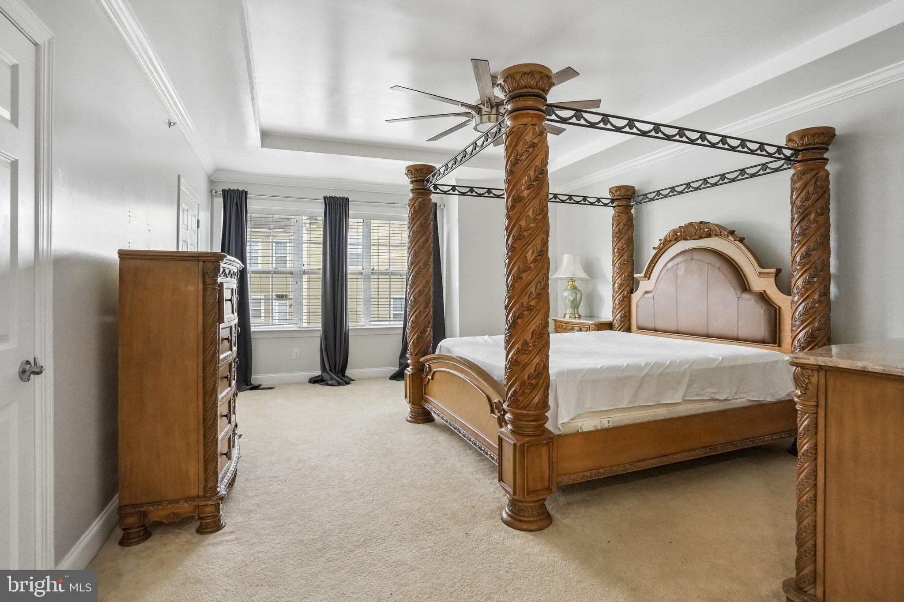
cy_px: 301
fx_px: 427
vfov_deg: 70.4
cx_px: 452
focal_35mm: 17
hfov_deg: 93.3
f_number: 5
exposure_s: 1/250
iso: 3200
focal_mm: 17
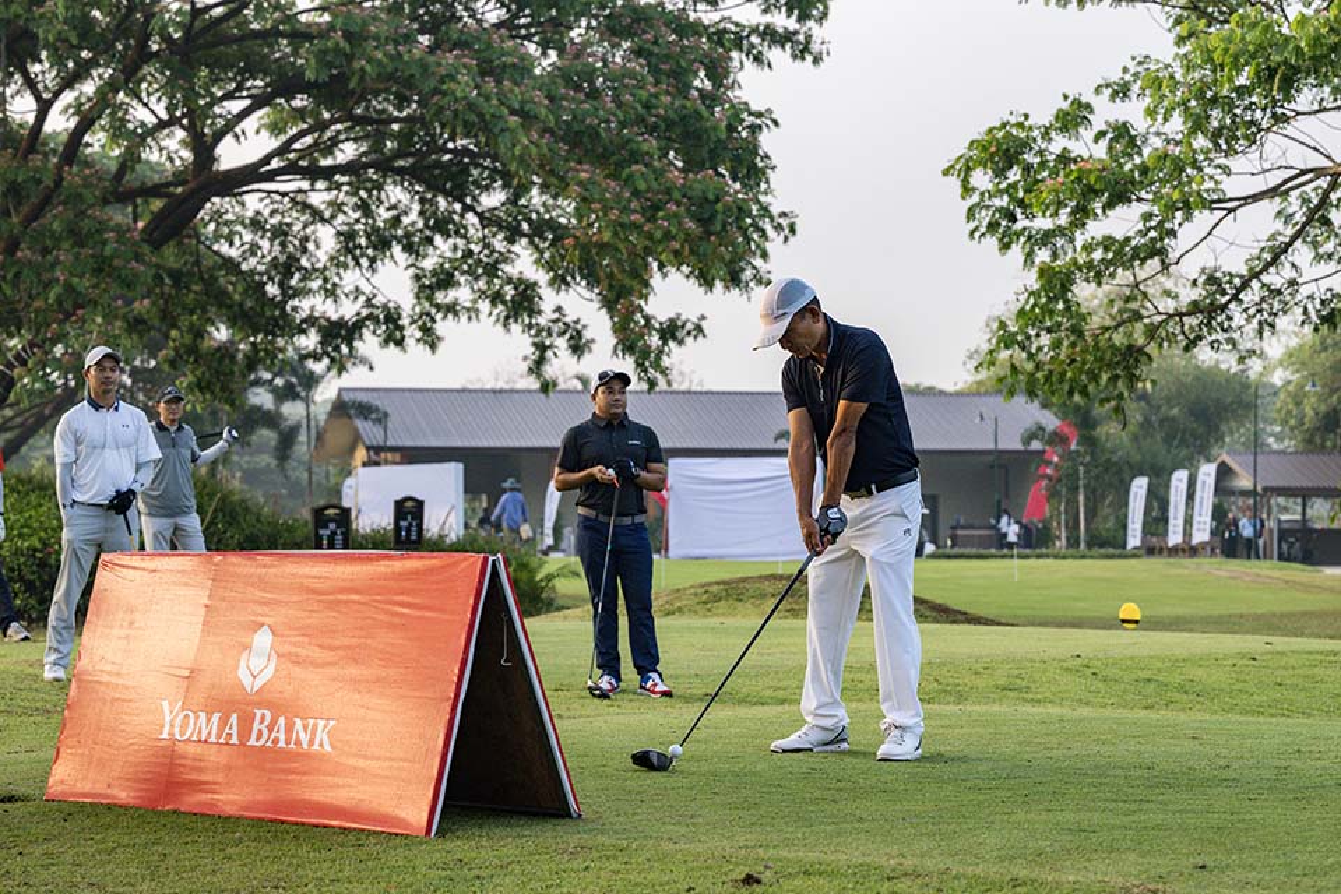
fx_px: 3501
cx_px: 670
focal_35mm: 94
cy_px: 447
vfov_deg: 14.6
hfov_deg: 21.7
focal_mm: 94
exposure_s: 1/1600
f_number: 5.6
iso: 2500
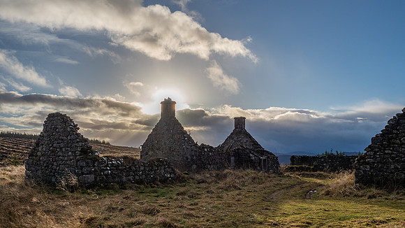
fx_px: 303
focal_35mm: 28
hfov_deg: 67.4
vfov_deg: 40.8
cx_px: 219
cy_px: 146
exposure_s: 1/640
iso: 200
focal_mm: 12
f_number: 7.1
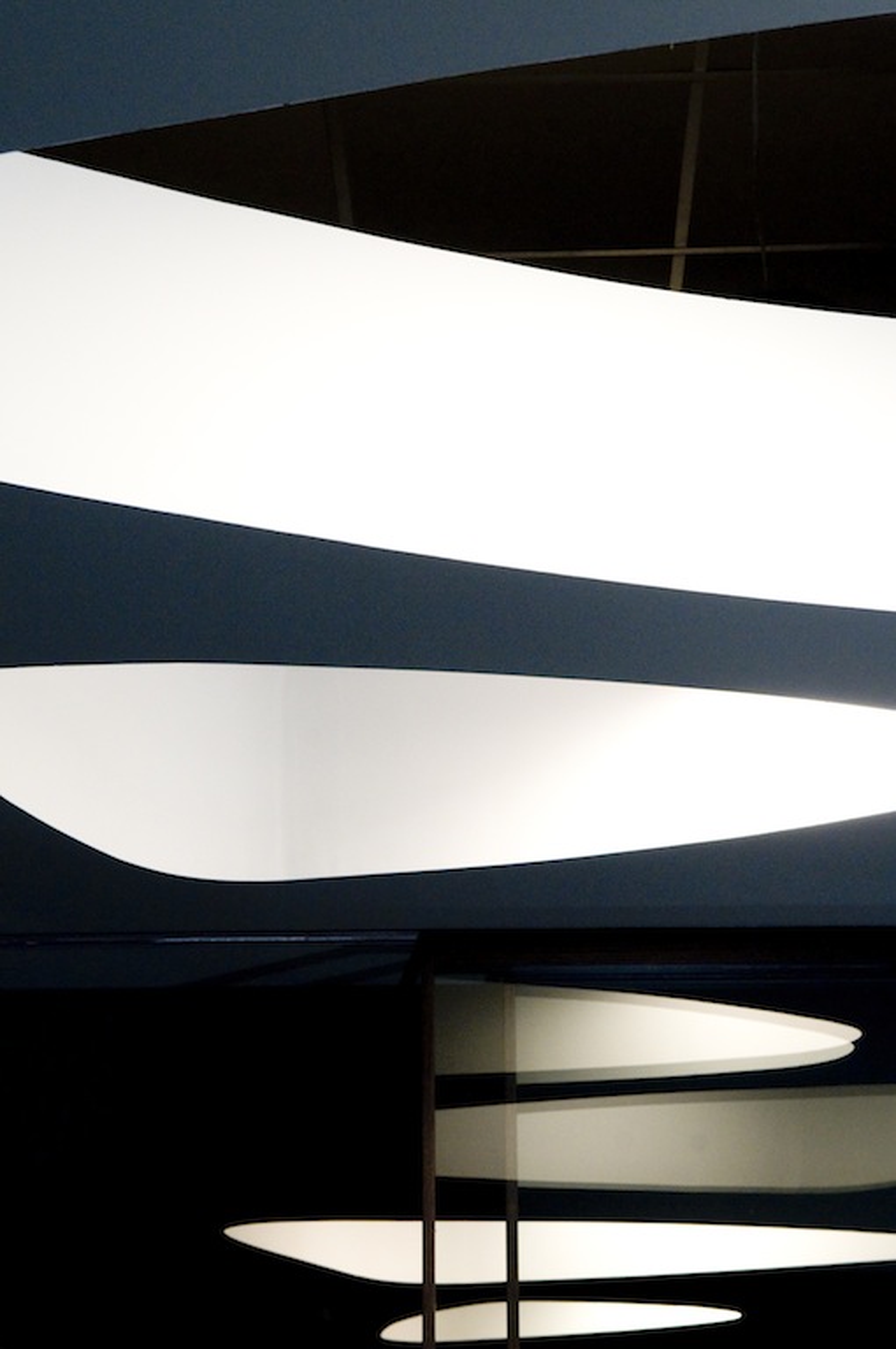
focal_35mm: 68
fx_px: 2527
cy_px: 674
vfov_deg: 29.9
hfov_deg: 20.1
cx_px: 448
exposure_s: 1/60
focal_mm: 45
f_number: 8
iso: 1600
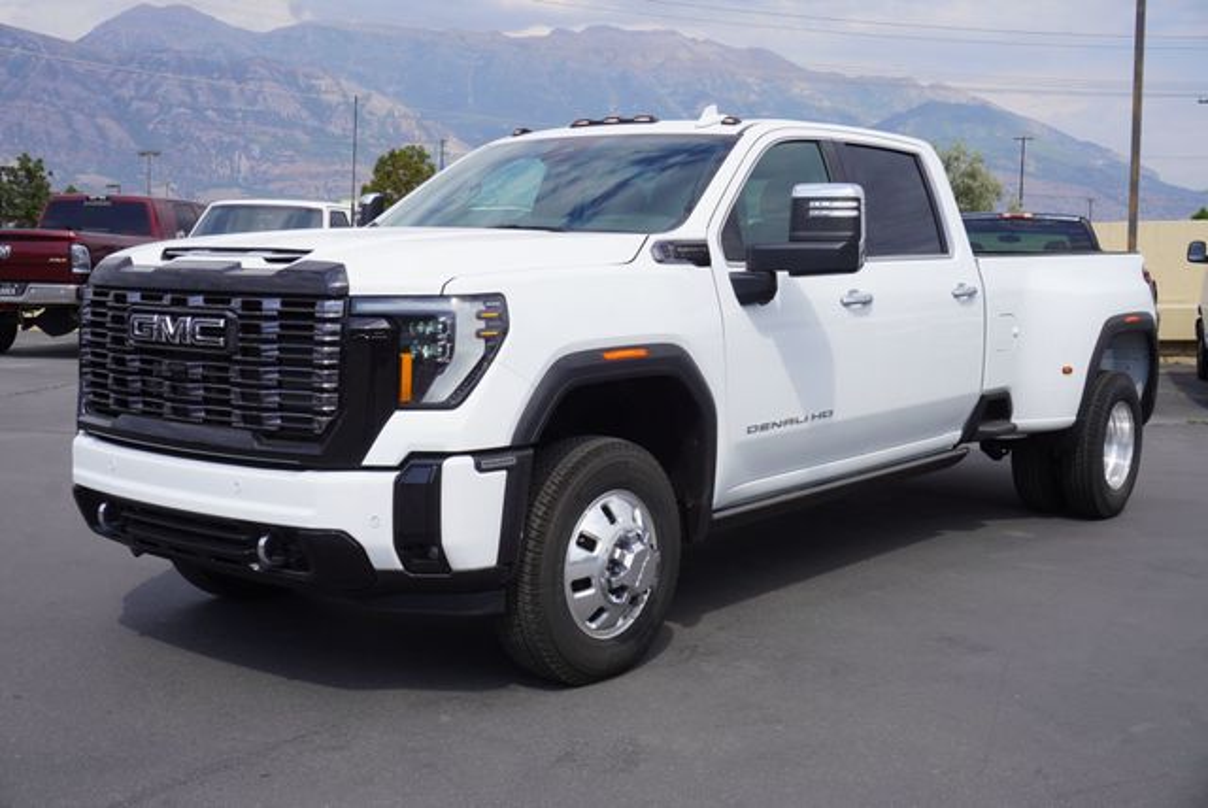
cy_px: 404
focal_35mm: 42
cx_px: 604
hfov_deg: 46.4
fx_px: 1411
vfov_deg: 32.0
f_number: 11
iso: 100
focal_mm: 28
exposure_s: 1/160
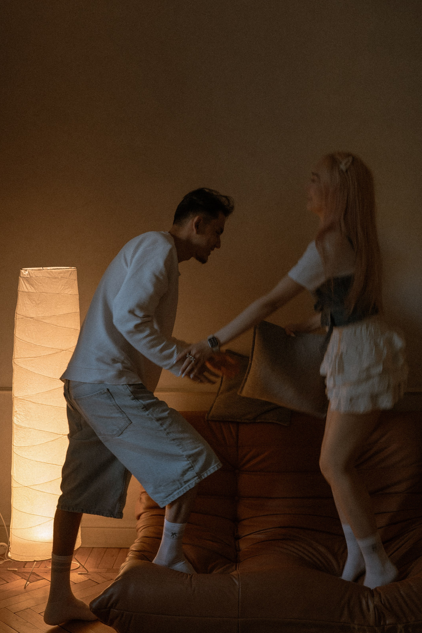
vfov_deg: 43.5
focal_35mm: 45
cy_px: 276
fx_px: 791
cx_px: 257
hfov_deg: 29.8
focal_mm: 35
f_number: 3.5
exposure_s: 1/50
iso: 1000
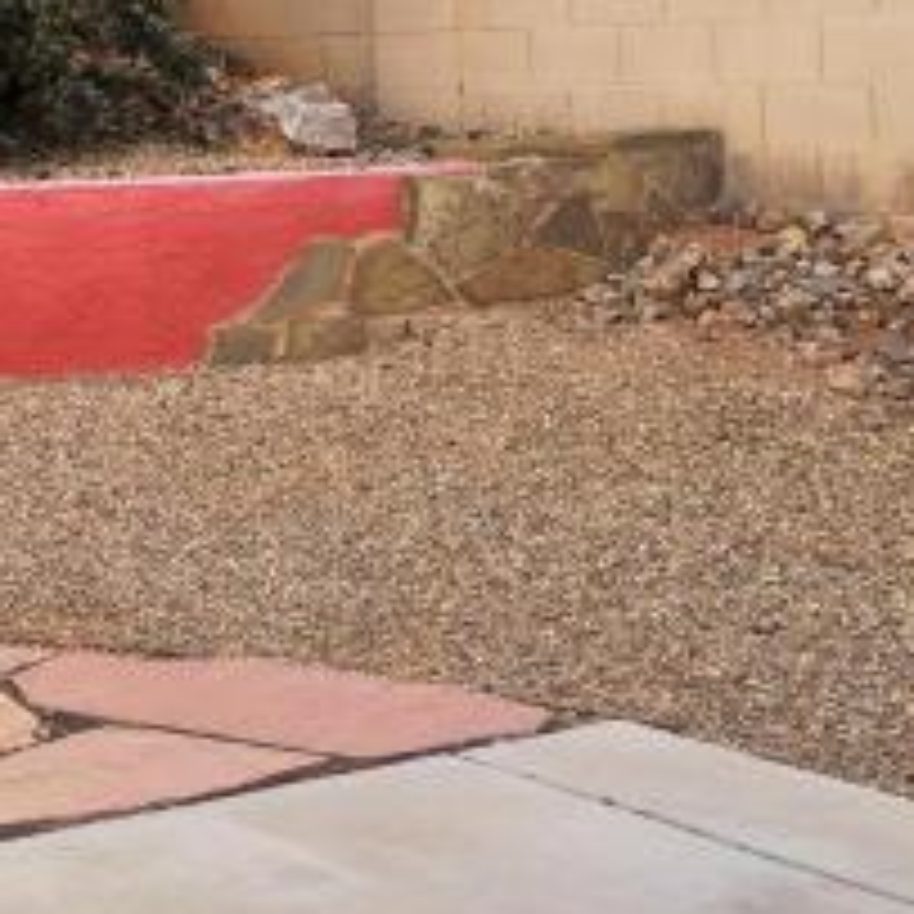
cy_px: 176
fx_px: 2420
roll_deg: +2.3
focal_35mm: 81
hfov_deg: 18.9
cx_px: -437
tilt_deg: -1.9
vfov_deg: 21.1
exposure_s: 1/465
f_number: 2.2
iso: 32
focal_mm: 4.15
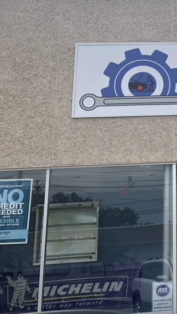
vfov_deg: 39.1
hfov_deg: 19.5
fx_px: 442
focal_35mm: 53
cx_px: 271
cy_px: 140
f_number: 1.8
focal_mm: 3.99
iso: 20
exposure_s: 1/1600
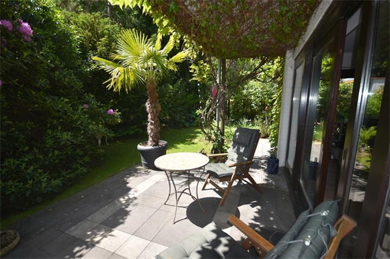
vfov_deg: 77.3
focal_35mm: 15
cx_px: 195
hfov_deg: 100.4
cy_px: 130
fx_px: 162
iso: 100
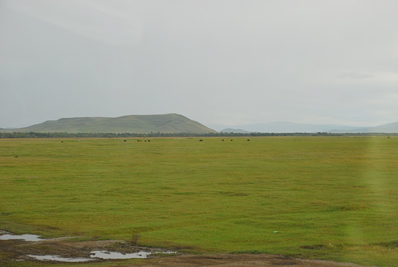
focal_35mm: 93
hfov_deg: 21.9
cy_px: 134
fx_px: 1030
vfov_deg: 14.8
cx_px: 199
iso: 400
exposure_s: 1/160
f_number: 6.3
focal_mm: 62
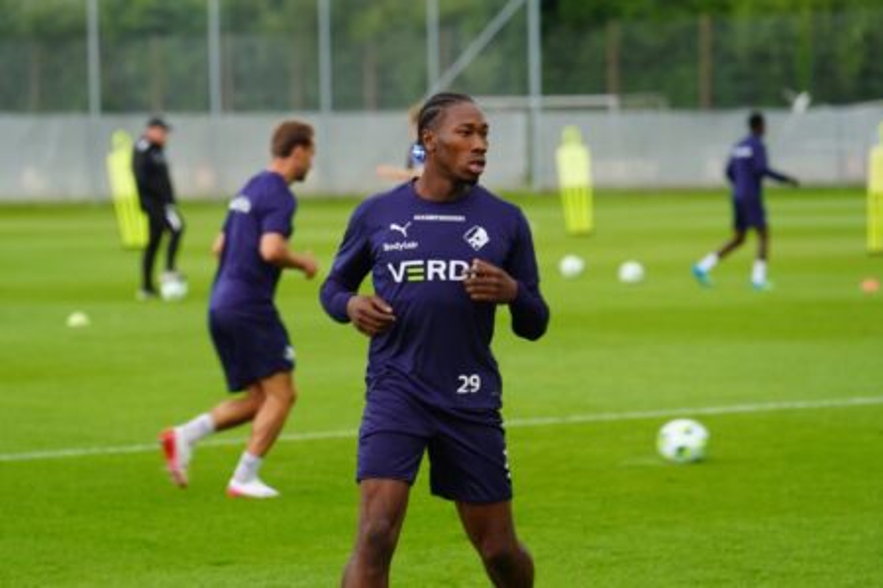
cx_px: 442
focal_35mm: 160
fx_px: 3924
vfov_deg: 8.6
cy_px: 294
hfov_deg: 12.8
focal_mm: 160
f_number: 4
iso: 100
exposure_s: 1/200
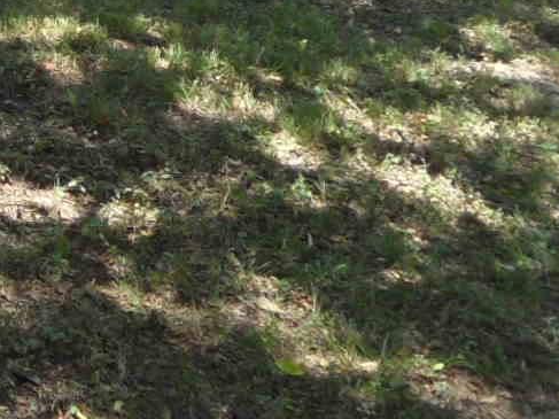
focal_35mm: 101
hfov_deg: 17.5
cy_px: -371
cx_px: -277
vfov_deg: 13.0
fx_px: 1631
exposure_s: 1/250
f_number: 3.2
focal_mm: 3.9
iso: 80
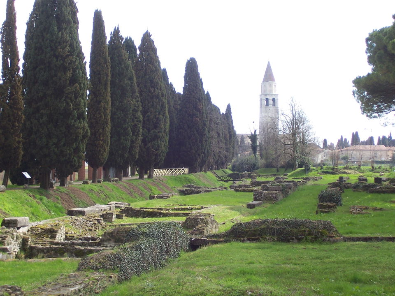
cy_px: 148
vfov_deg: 18.0
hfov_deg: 23.8
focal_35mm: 82
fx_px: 936
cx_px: 198
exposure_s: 1/180
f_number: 4.1
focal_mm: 13.5
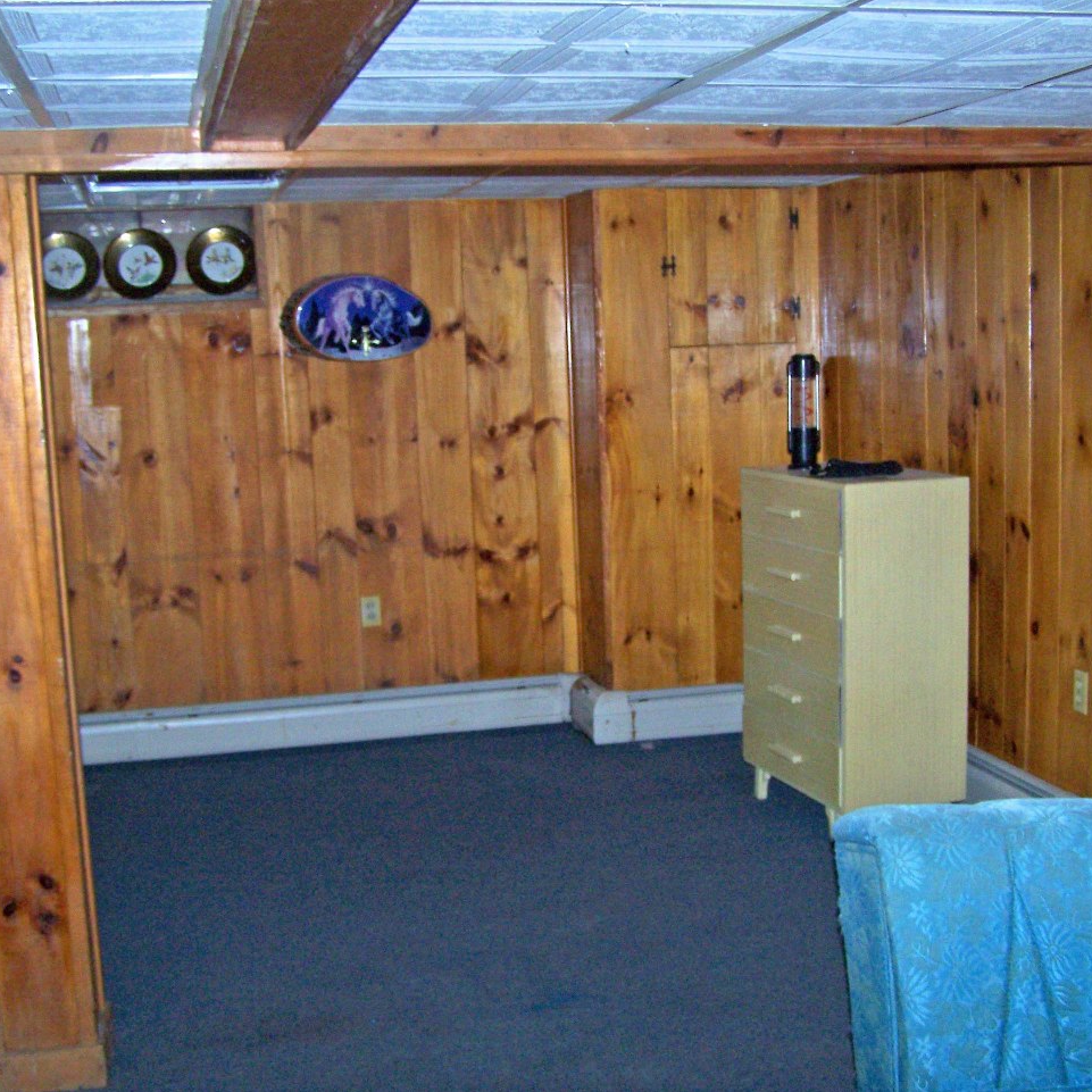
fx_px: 1606
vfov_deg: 37.6
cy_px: 547
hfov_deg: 37.5
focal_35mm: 45
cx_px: 575
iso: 140
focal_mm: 6.3
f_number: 2.8
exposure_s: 1/60
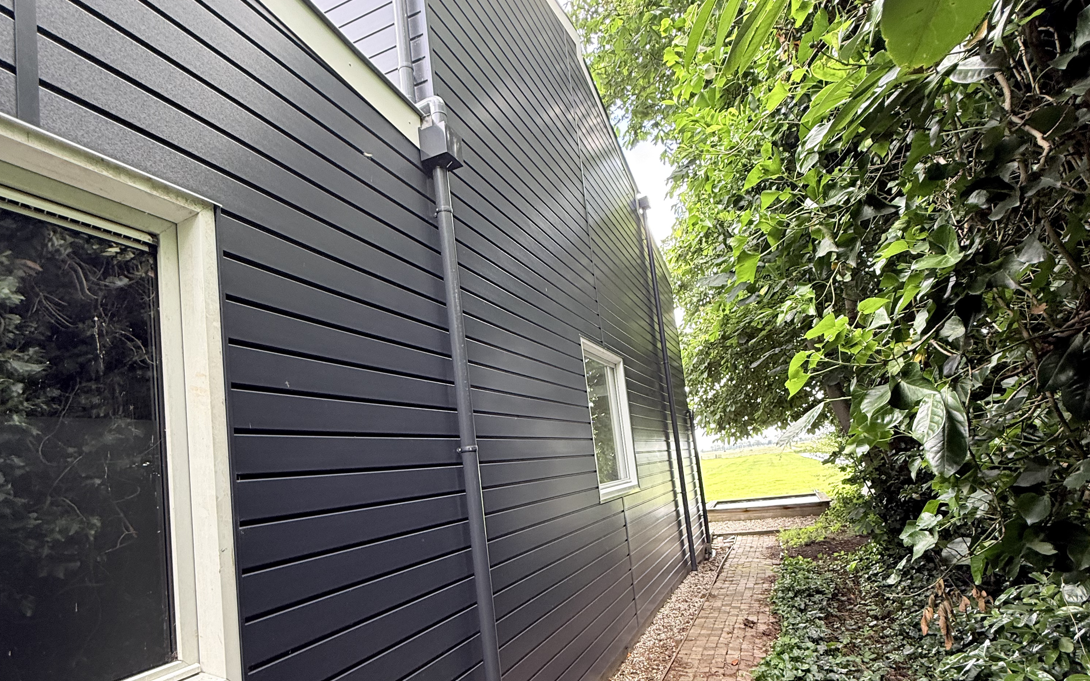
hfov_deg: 85.1
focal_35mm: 20
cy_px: 414
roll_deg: +6.7
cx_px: 546
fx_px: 594
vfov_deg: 59.1
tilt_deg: +4.8
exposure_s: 1/99
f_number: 2.2
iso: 100
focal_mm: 2.22
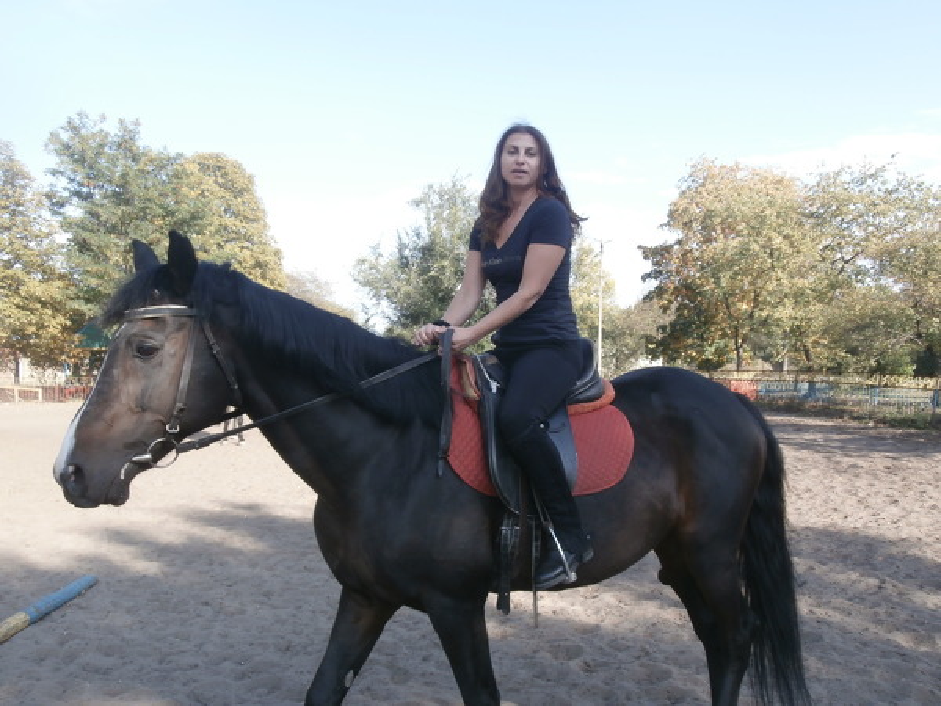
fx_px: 816
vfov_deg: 46.8
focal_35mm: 30
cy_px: 353
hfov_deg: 60.0
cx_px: 470
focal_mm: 5.36
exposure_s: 1/250
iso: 100
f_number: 3.5
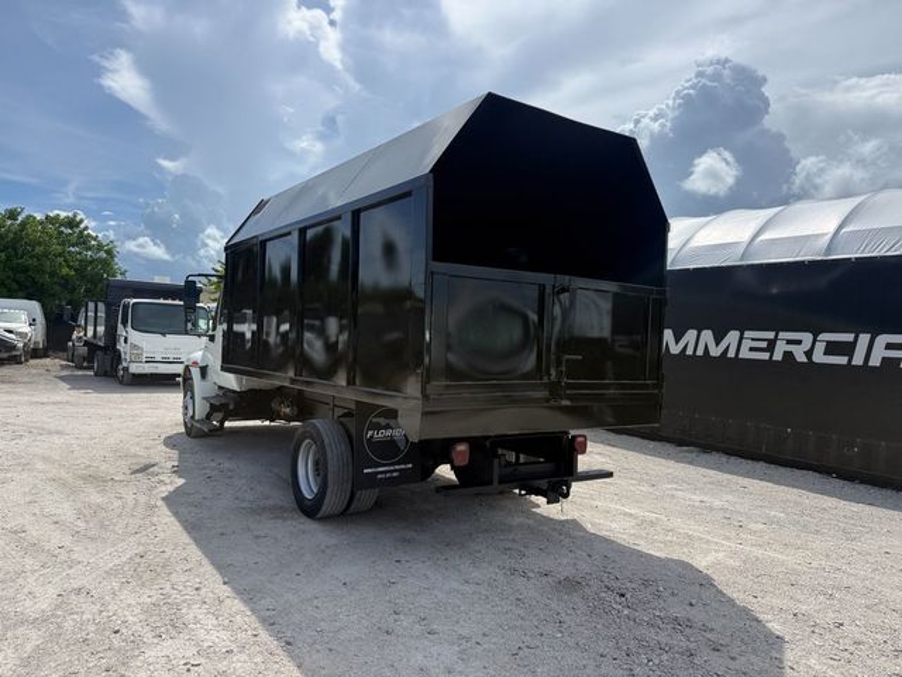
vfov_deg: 56.8
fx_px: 625
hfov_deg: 71.6
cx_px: 451
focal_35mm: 24
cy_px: 338
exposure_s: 1/6711
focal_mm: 6.76
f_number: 1.78
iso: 80
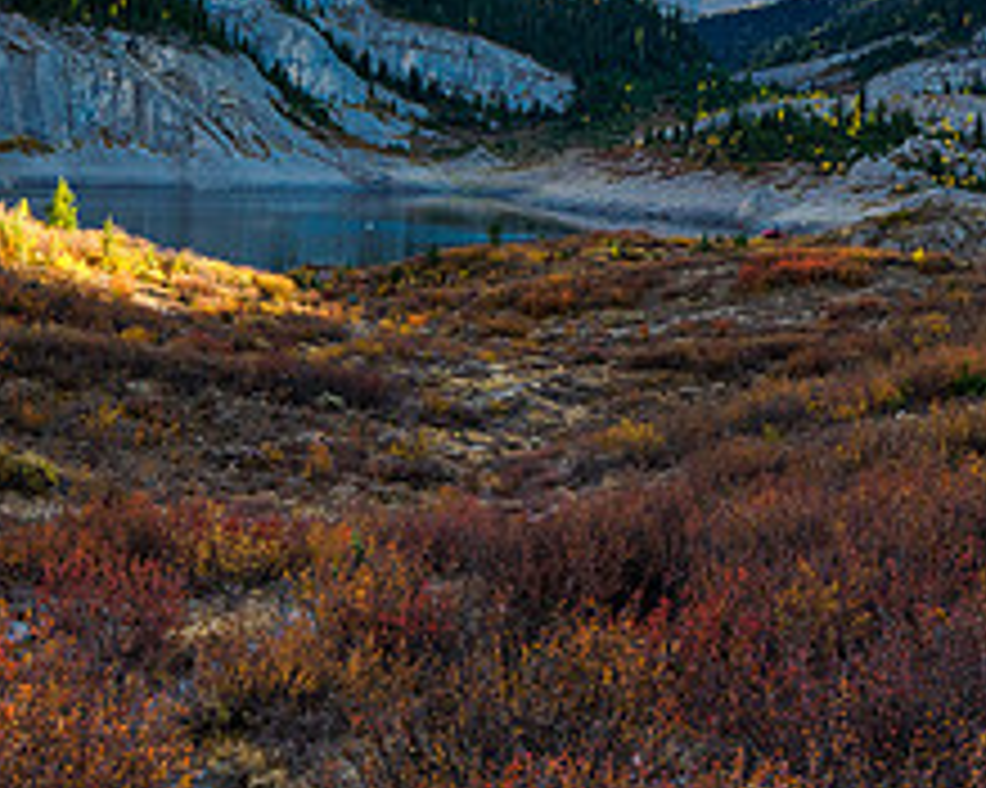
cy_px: 169
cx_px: 315
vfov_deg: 16.4
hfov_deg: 20.5
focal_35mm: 93
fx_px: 2713
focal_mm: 18
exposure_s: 1/60
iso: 640
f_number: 8
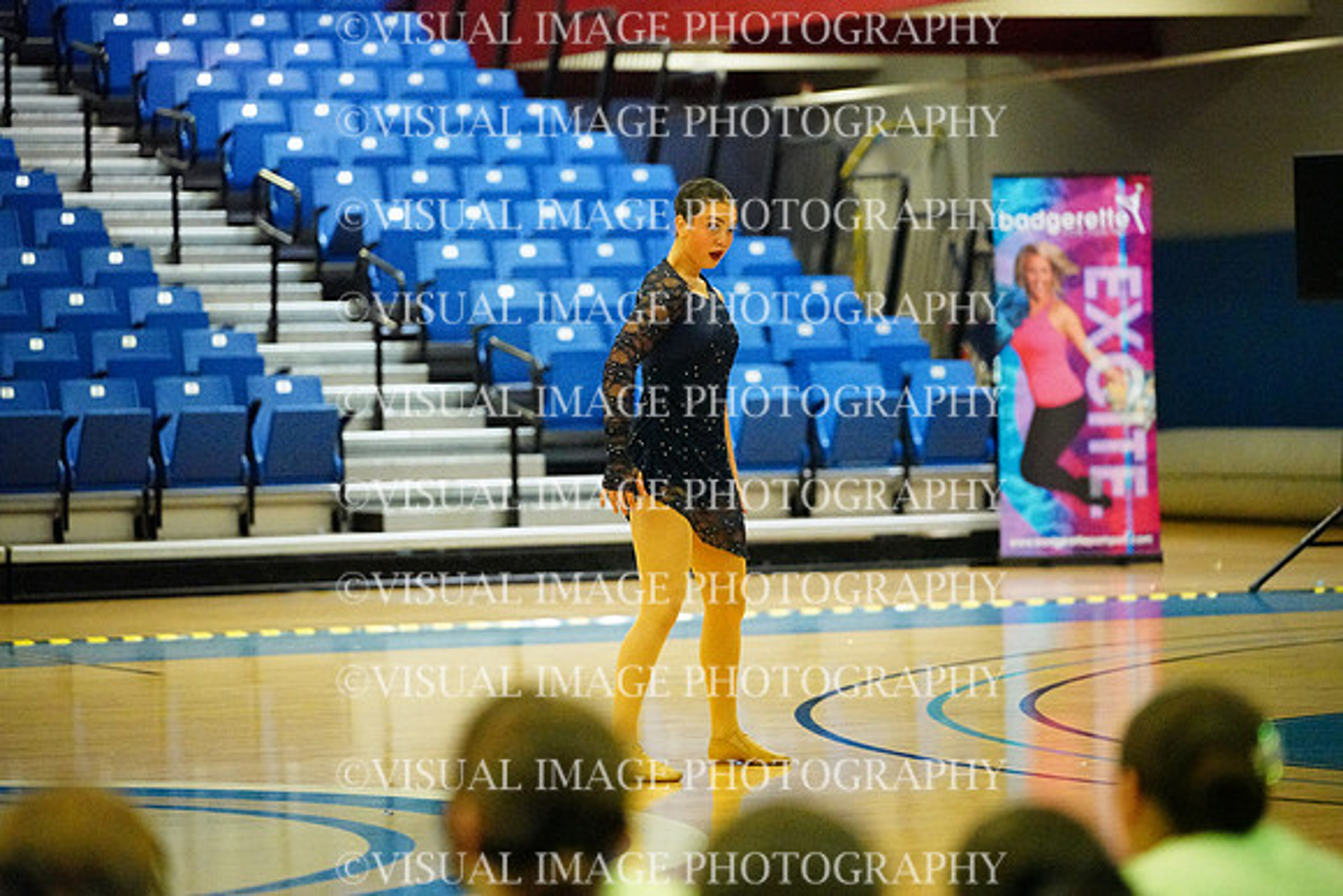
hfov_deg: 13.7
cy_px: 448
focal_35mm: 150
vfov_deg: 9.2
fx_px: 5597
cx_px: 672
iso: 25600
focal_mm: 150
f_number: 2.8
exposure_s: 1/1600
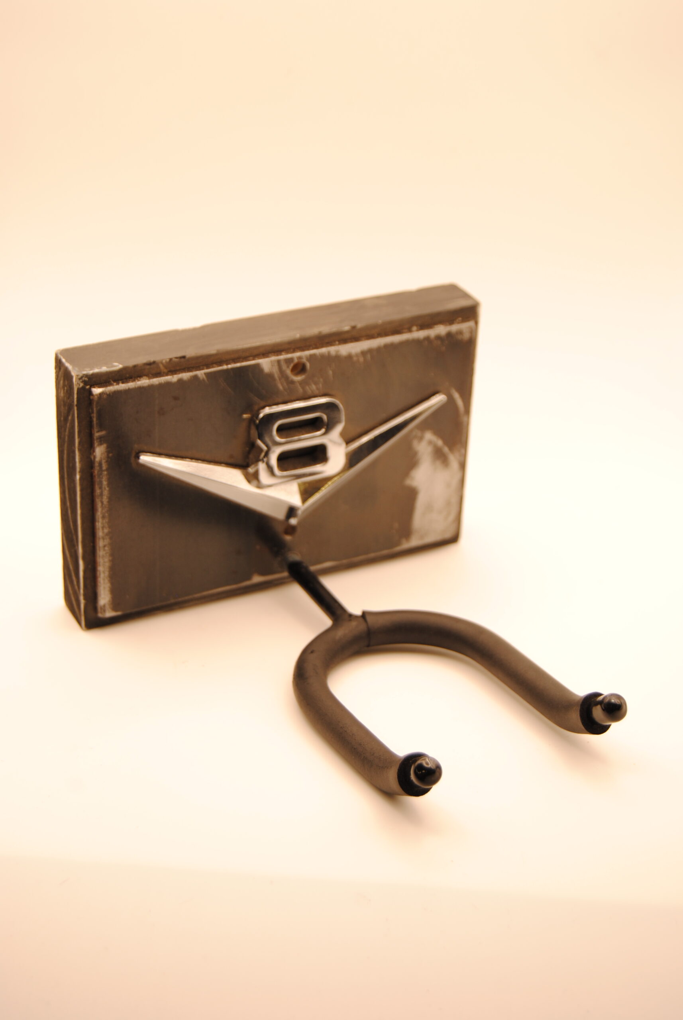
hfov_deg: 20.2
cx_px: 342
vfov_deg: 29.8
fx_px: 1915
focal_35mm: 68
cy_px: 510
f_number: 5.3
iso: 100
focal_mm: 45
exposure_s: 1/30
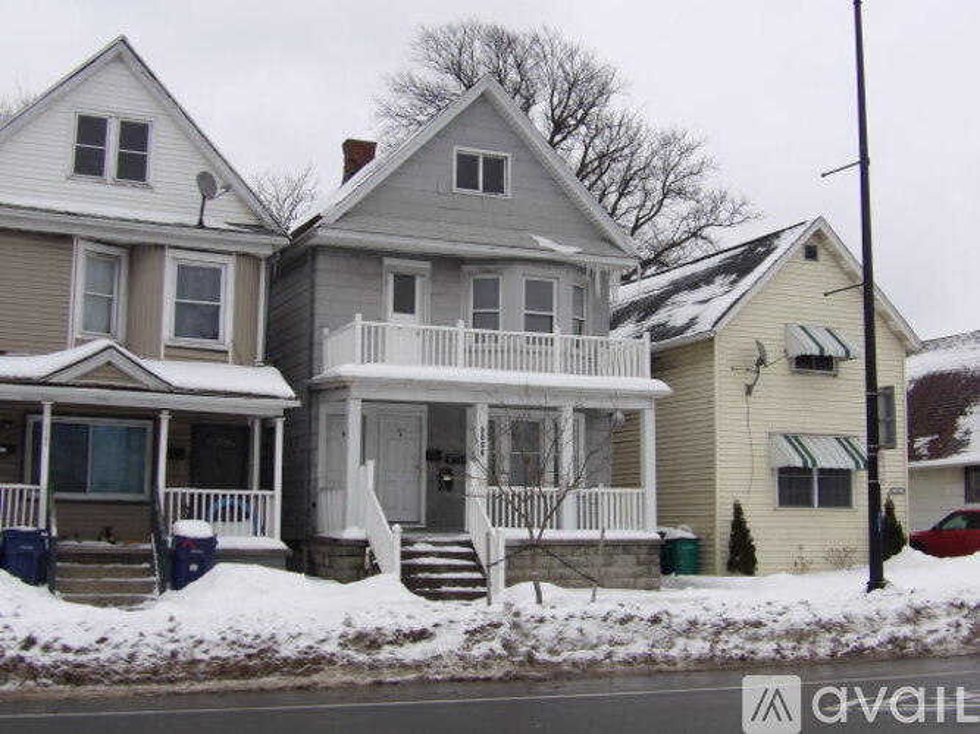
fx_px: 1302
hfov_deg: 41.2
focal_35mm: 46
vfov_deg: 31.5
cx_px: 490
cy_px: 367
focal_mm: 8.2
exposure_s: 1/556
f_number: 3.8
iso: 100
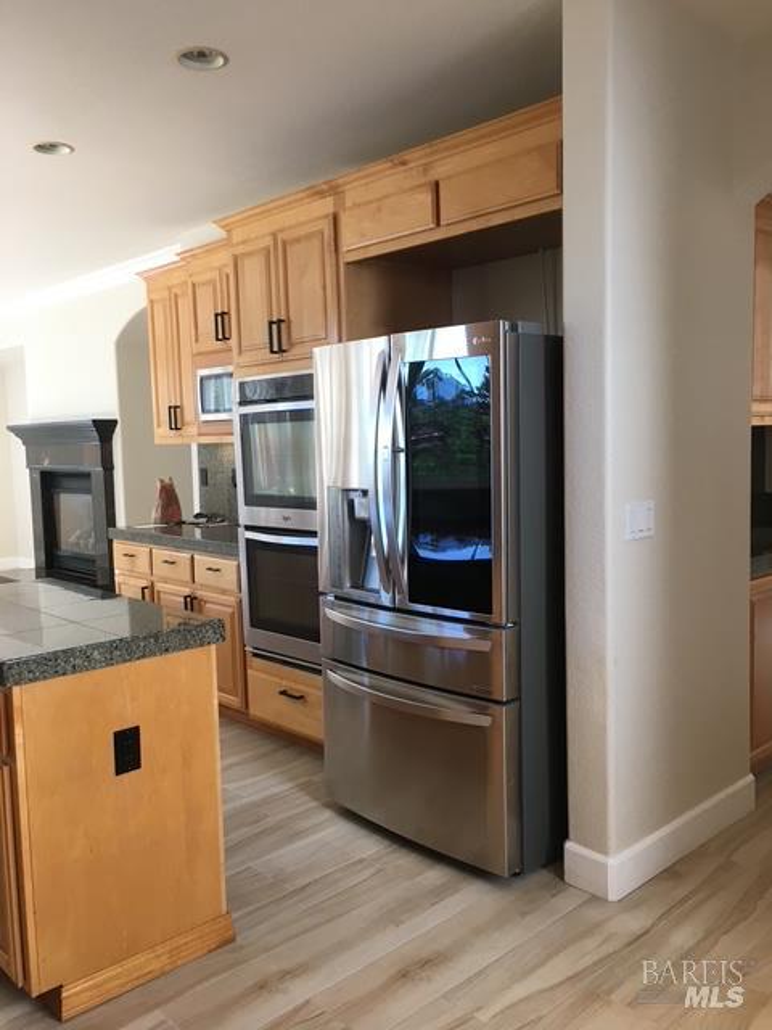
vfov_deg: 61.7
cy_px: 515
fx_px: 862
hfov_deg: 48.2
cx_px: 386
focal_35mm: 29
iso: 32
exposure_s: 1/30
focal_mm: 4.15
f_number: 2.2
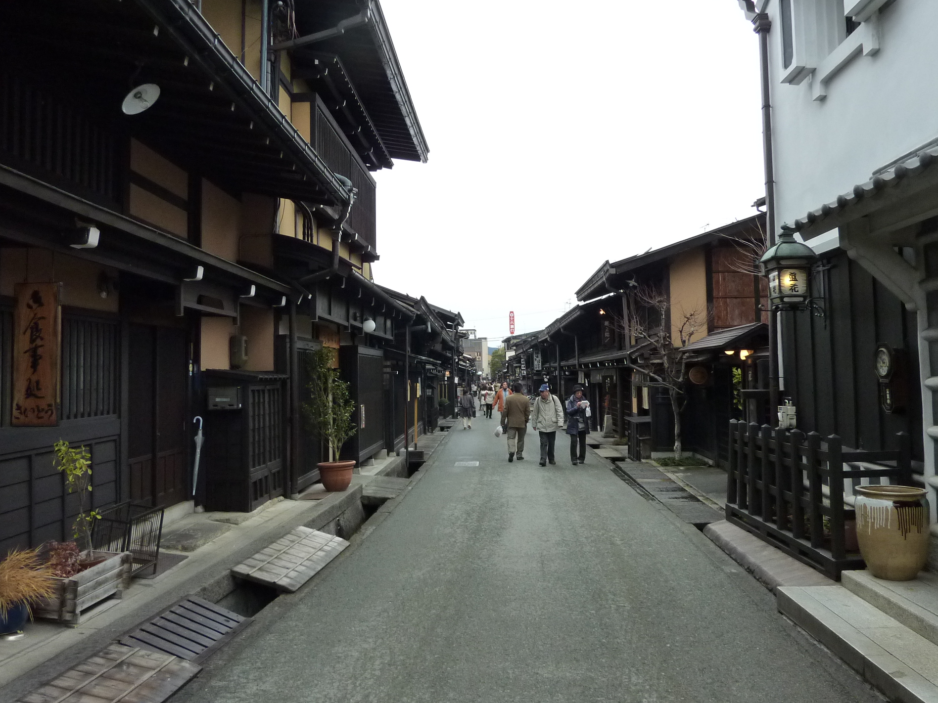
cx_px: 467
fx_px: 732
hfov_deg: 65.3
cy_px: 327
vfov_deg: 51.3
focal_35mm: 27
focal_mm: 4.1
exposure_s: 1/250
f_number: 3.5
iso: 250
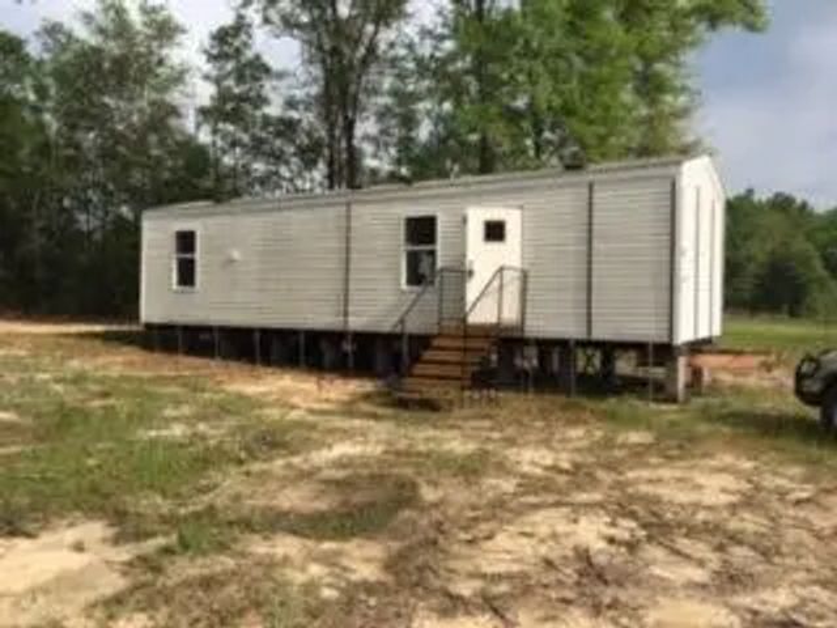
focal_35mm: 29
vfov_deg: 48.2
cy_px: 314
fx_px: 701
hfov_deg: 61.7
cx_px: 418
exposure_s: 1/1508
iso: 25
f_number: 2.2
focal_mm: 4.15
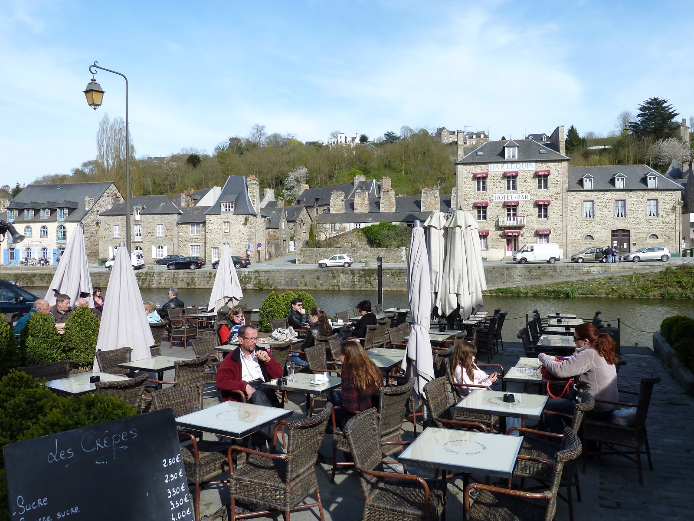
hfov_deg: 69.4
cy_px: 260
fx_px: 501
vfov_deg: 54.9
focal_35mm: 25
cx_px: 347
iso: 80
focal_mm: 4.1
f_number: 4
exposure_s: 1/320
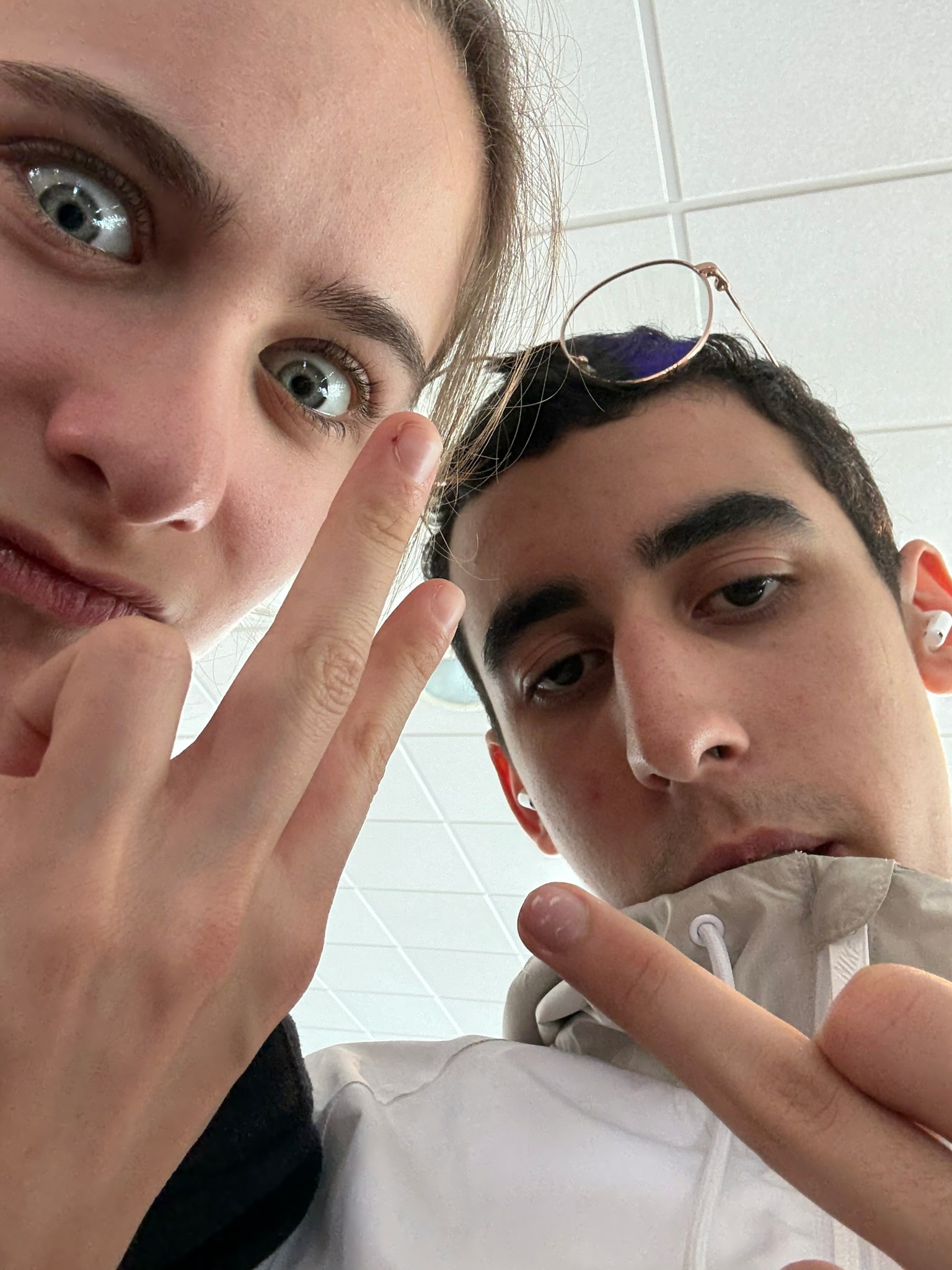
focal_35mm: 30
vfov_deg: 60.0
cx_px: 476
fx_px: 1100
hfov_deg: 46.8
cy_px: 635
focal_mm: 2.69
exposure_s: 1/50
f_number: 1.9
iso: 80
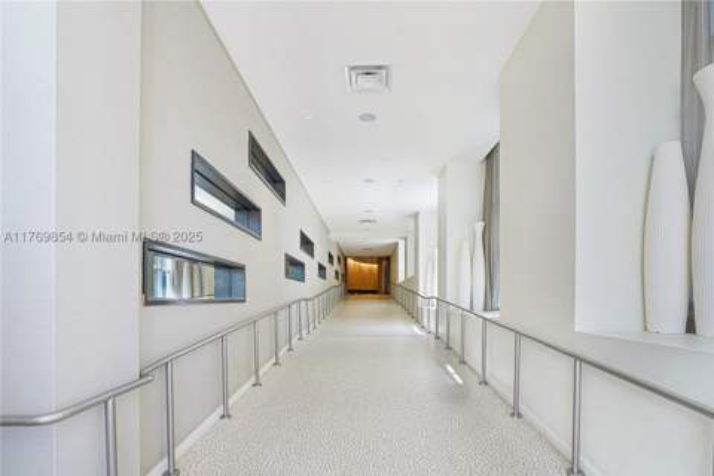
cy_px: 238
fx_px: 317
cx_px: 357
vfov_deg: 73.7
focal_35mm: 16
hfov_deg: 96.7
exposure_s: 1/80
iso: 250
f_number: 5
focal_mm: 16
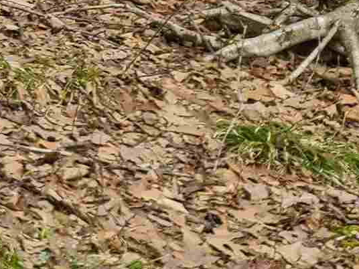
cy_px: -393
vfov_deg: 8.9
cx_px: -587
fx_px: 1545
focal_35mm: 149
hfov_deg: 10.7
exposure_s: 1/634
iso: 40
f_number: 1.8
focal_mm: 5.4
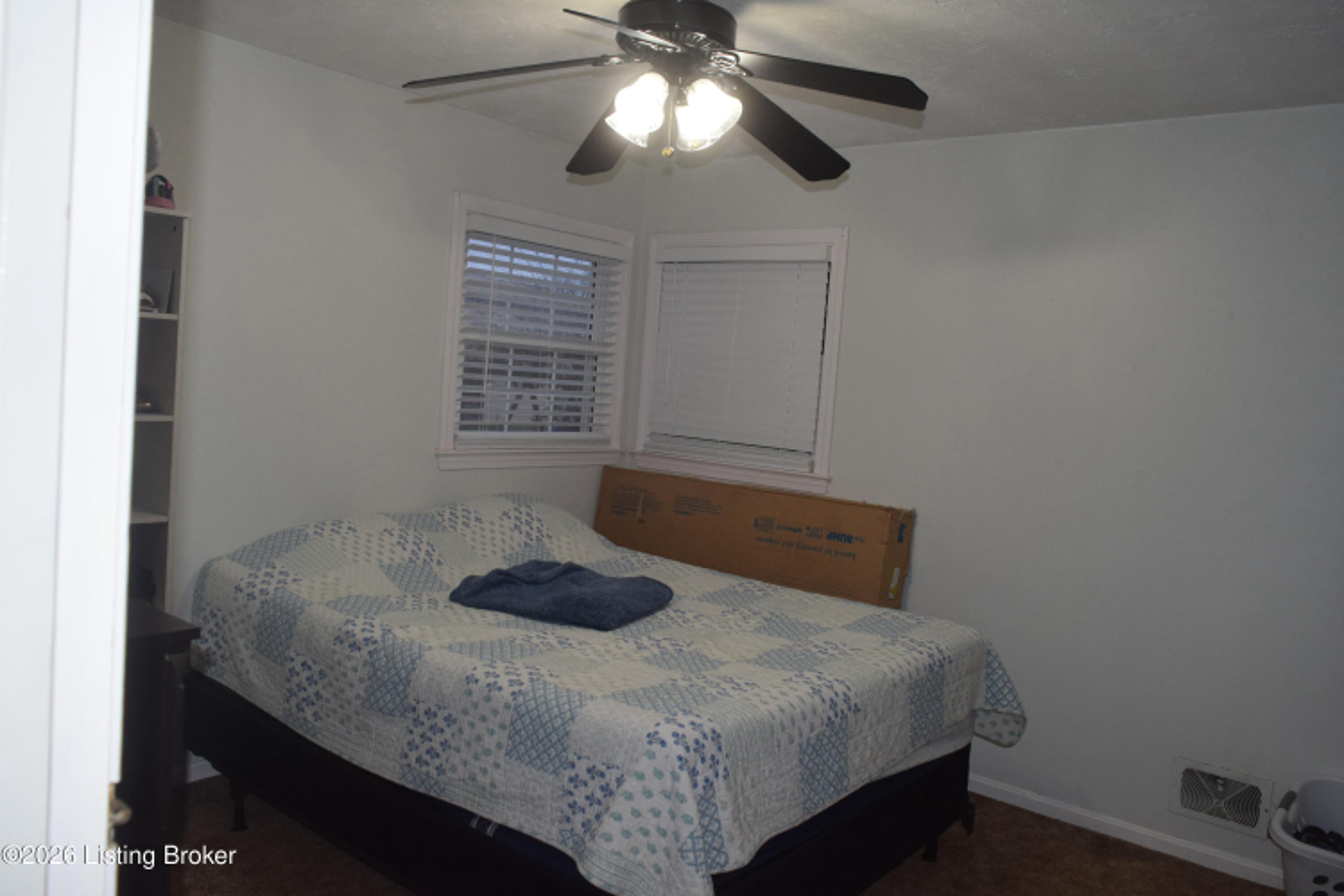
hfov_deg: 67.4
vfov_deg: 47.9
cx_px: 672
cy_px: 448
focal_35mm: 27
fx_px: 1008
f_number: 5
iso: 800
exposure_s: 1/100
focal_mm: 18
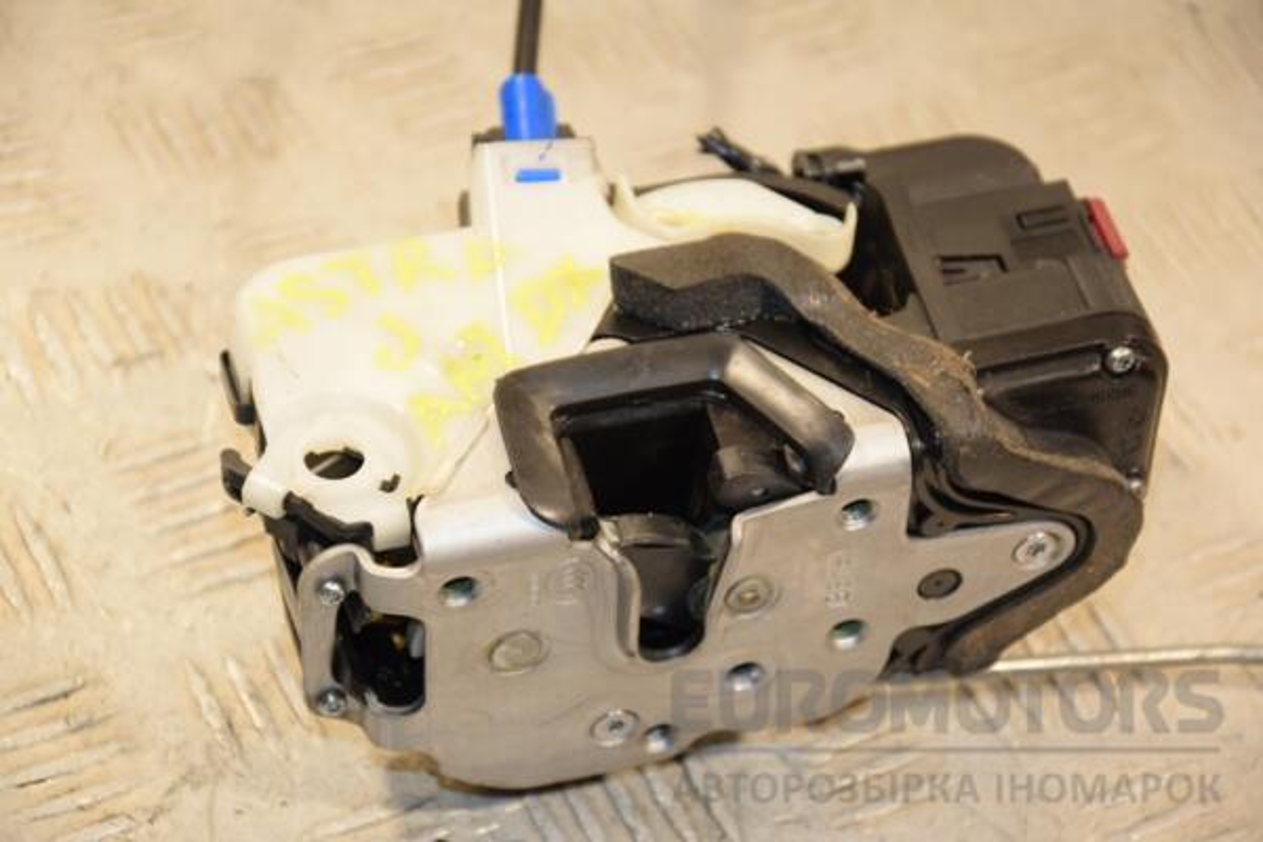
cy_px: 421
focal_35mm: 138
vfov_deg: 9.9
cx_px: 632
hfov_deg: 14.9
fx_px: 4841
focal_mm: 92
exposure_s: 1/200
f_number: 5.6
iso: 800
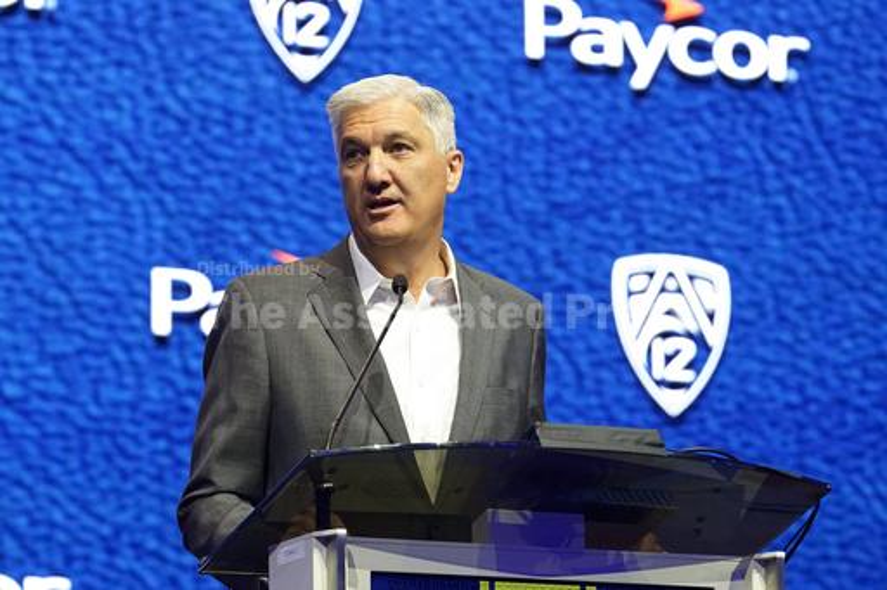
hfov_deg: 9.2
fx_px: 5542
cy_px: 295
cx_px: 444
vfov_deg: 6.1
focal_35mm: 225
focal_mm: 150
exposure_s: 1/250
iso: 4000
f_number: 4.5
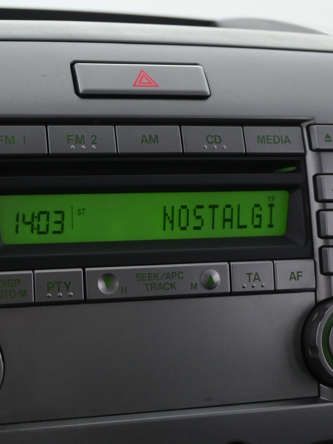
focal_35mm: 67
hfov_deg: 21.9
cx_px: 152
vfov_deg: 28.9
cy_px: 222
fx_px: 861
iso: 2500
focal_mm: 30.5
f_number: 4.8
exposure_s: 1/60
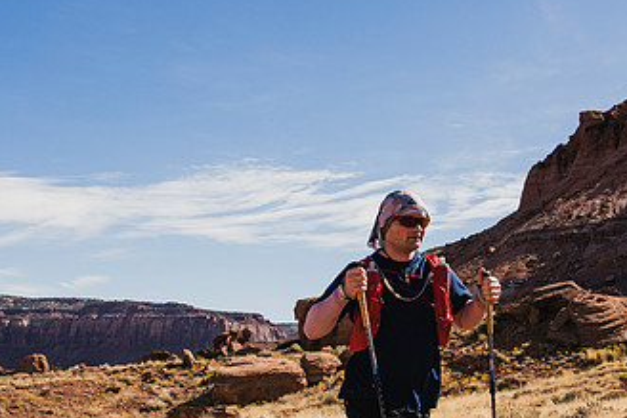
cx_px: 312
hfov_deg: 31.9
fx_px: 1098
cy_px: 260
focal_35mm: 63
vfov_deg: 21.5
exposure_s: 1/2000
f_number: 4.5
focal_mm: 30
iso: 160
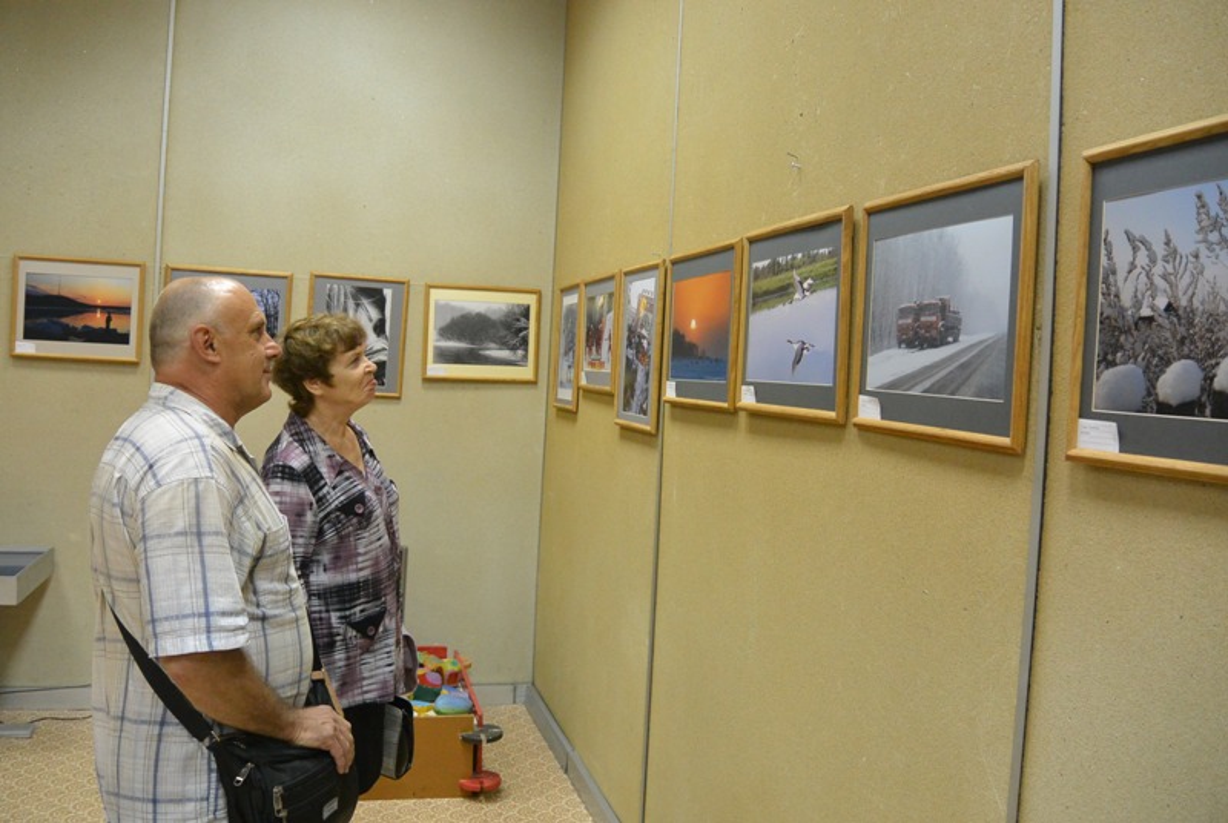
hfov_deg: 63.6
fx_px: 991
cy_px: 412
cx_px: 614
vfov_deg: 45.1
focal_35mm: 29
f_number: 3.5
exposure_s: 1/60
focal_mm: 11
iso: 800
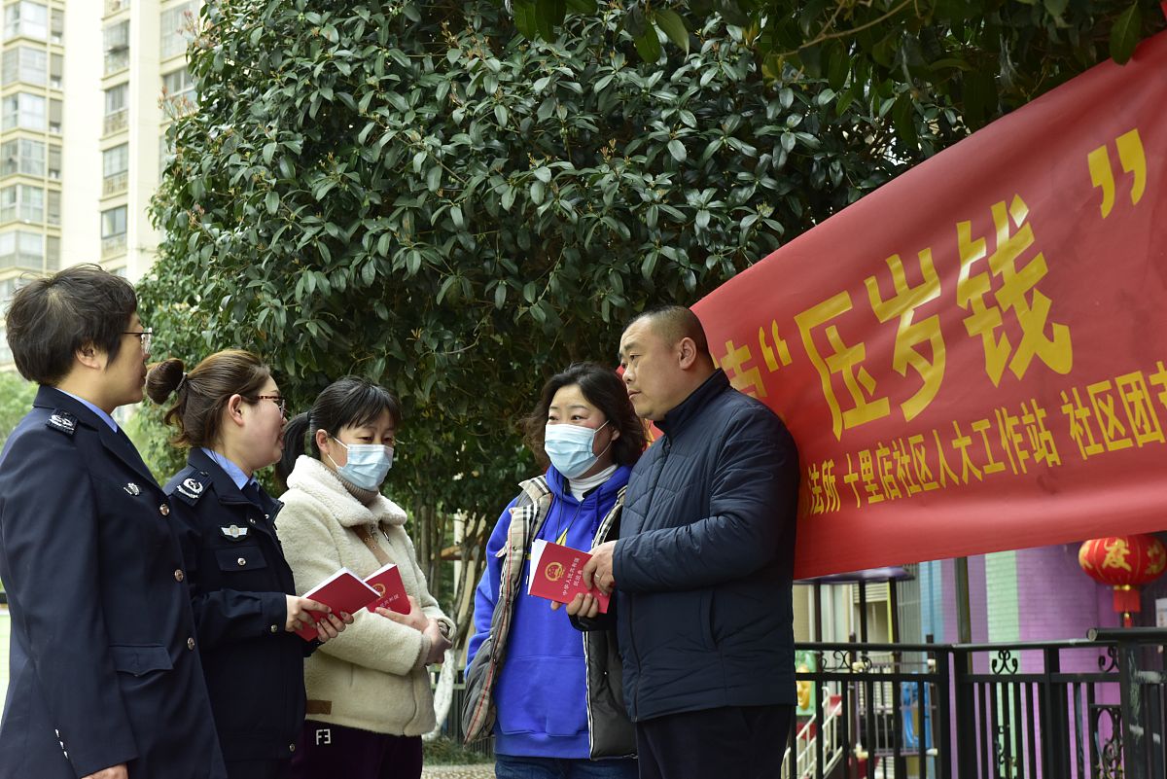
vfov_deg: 19.5
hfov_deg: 28.8
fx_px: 2270
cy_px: 390
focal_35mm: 70
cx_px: 584
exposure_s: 1/125
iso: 1250
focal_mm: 70
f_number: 8
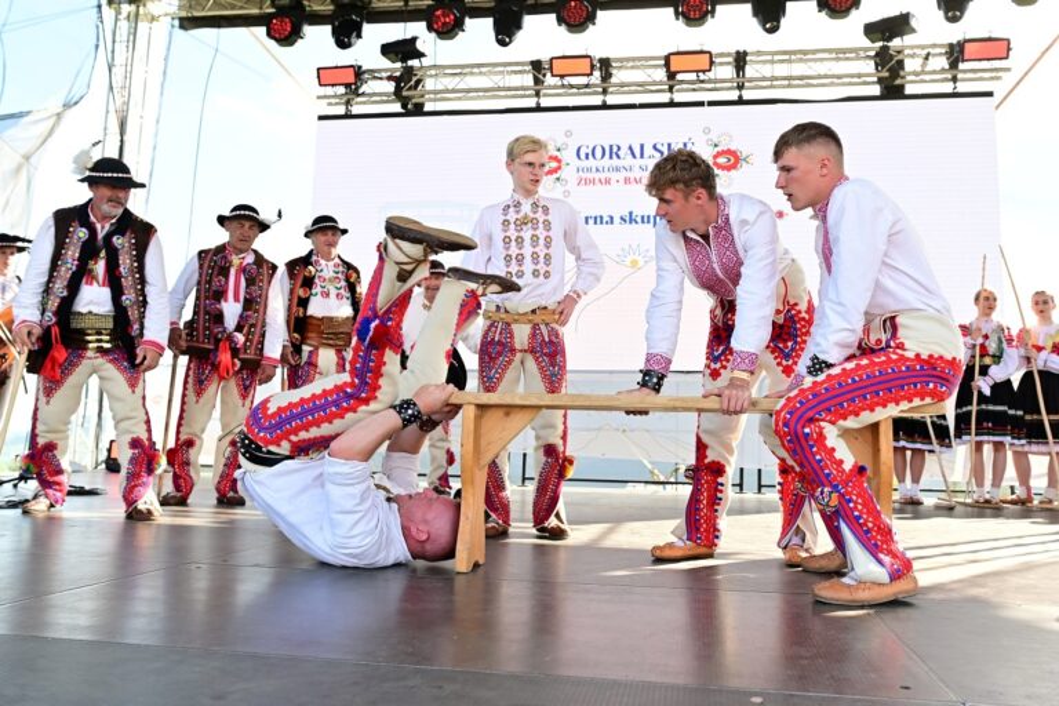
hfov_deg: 67.4
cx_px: 530
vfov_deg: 47.9
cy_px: 353
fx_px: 794
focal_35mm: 27
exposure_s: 1/200
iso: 200
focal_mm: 27
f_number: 4
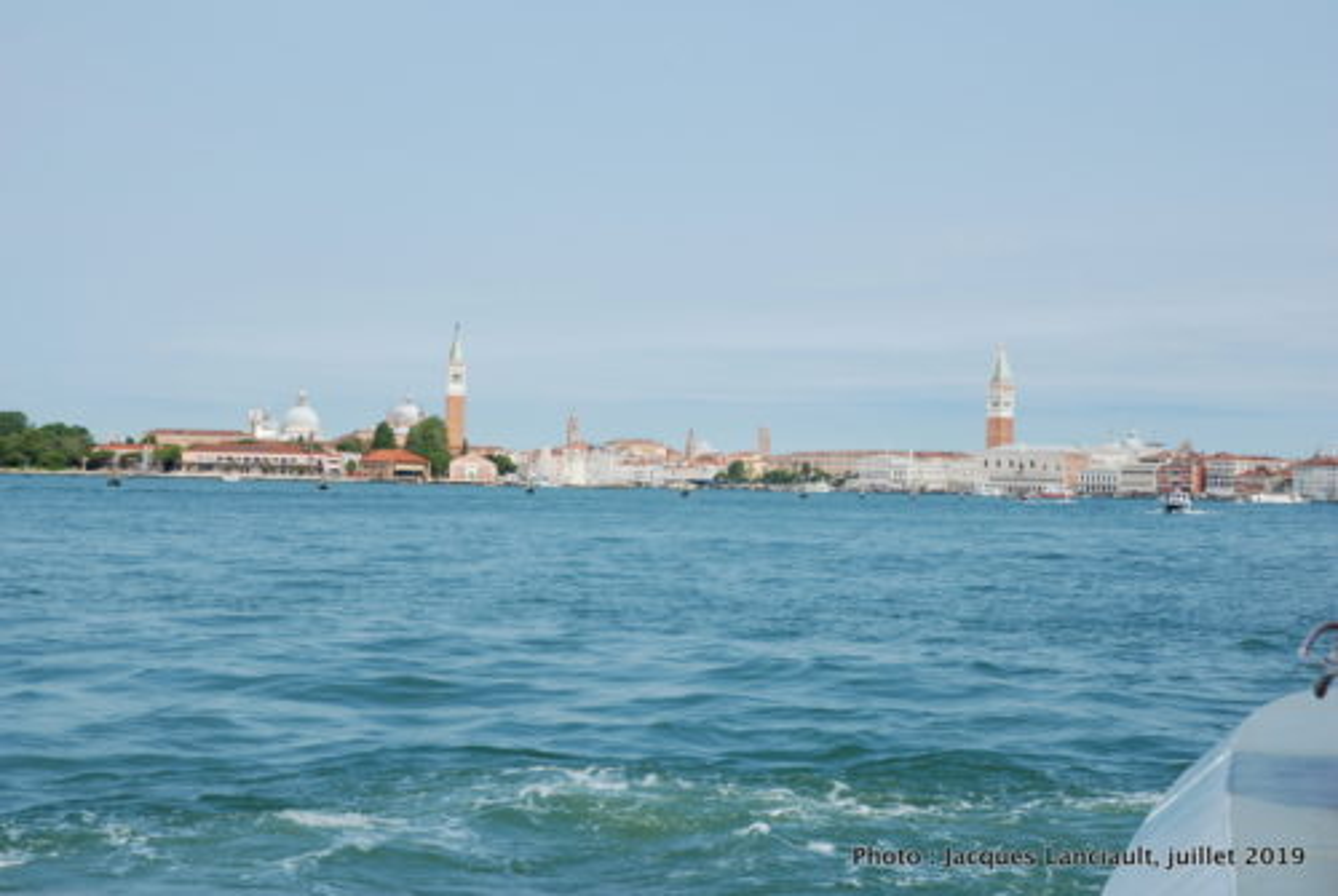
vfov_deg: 18.2
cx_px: 669
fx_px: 2792
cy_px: 448
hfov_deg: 27.0
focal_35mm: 75
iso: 100
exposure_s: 1/125
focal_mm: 50
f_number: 11
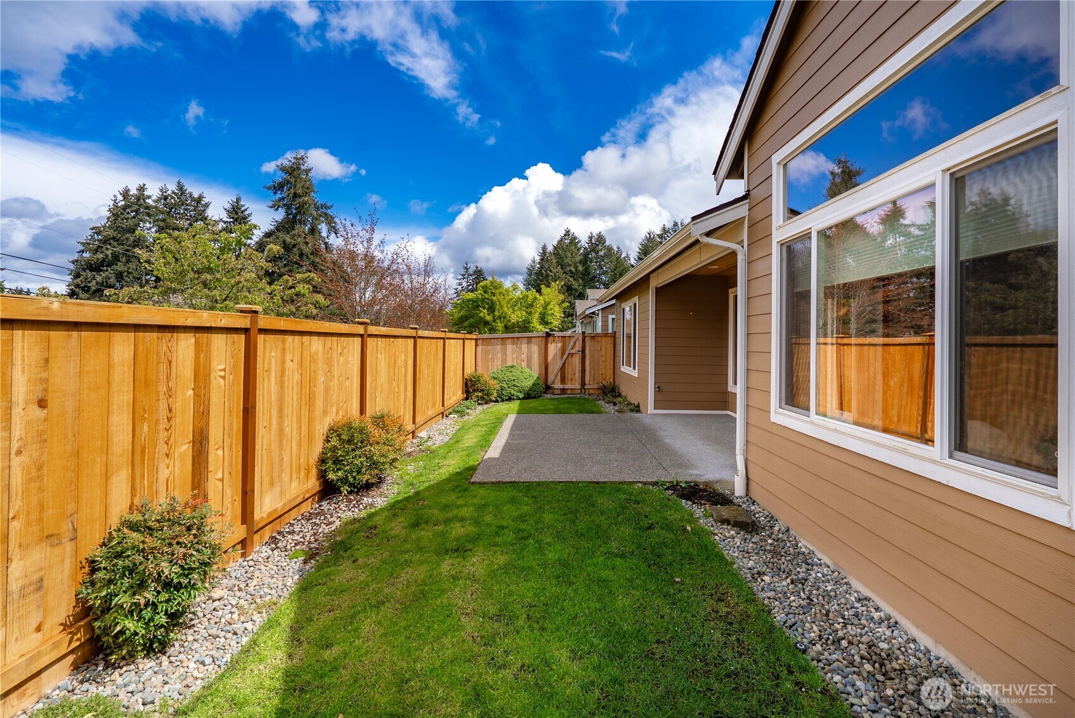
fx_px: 448
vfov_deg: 77.4
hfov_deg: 100.4
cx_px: 538
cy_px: 359
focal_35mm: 15
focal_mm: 15
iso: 80
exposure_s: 1/160
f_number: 7.1
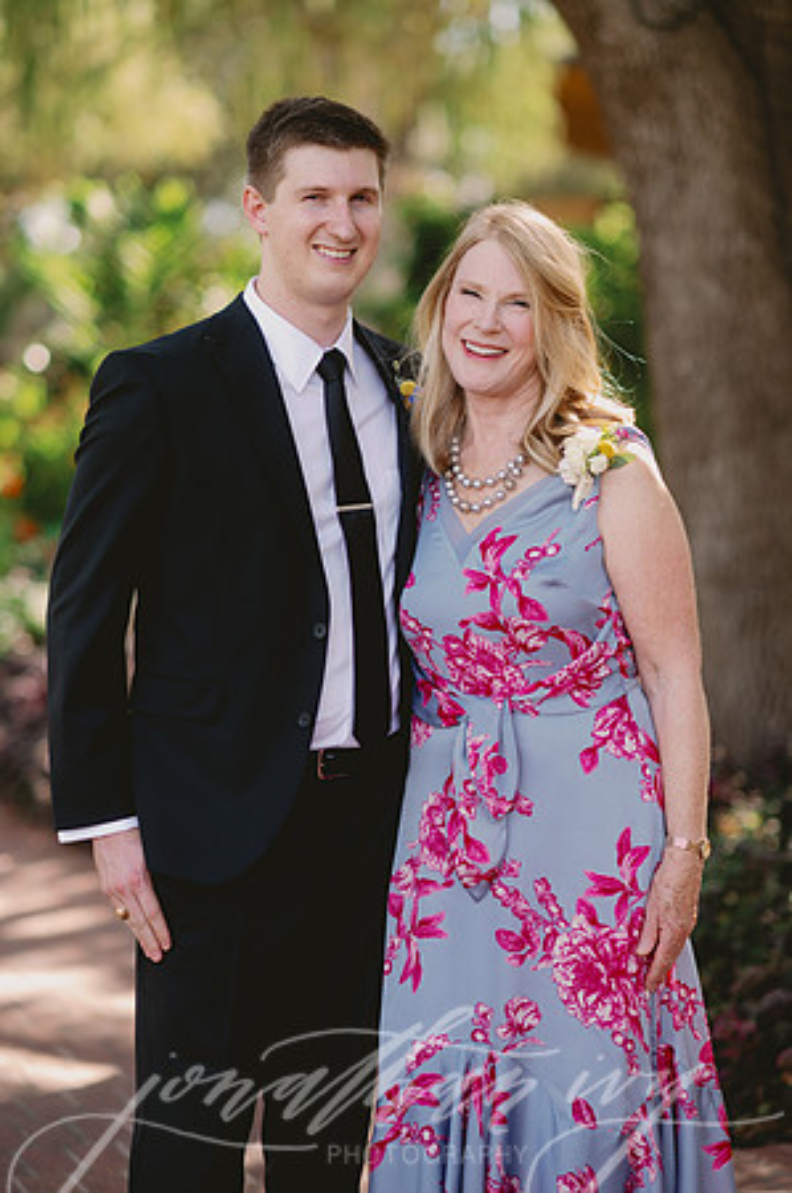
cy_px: 596
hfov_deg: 16.0
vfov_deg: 23.9
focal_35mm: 85
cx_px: 396
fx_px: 2811
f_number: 2
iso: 50
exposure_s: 1/320
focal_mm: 85
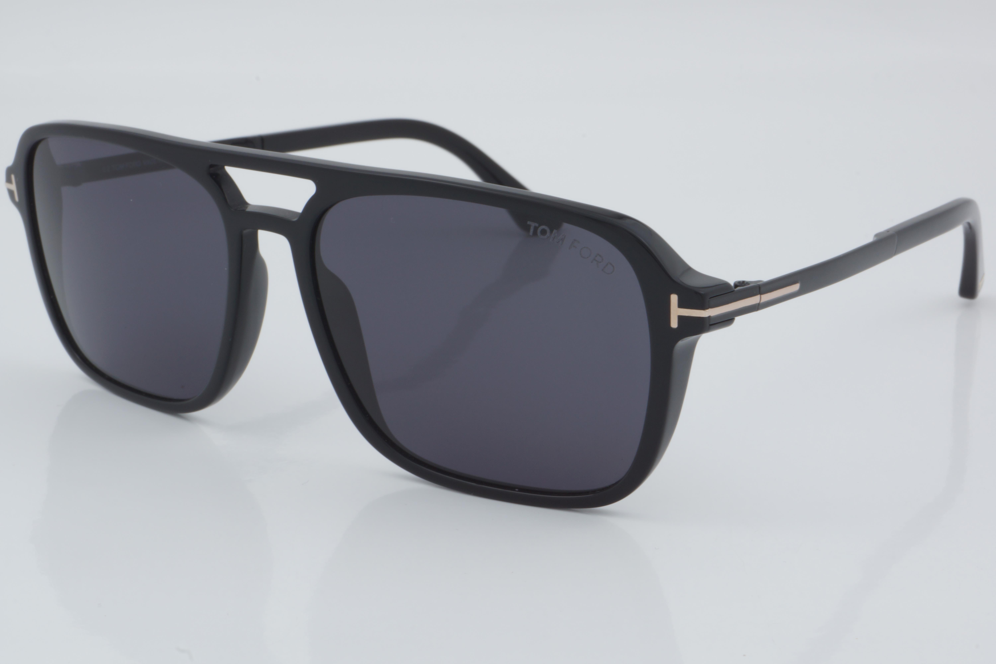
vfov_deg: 16.6
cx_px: 498
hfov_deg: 24.6
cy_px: 332
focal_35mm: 82
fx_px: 2282
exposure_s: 1/4
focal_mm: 55
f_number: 32
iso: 100
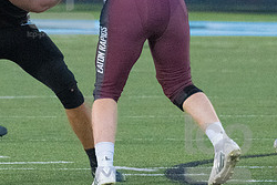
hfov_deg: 1.9
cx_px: 61
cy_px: -1
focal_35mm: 1112
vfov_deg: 1.2
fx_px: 8561
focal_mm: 320
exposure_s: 1/2000
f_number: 5.6
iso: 6400
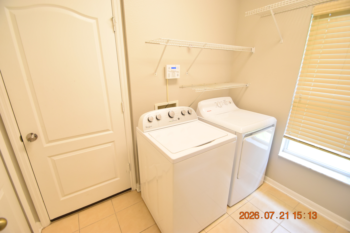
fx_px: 146
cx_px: 175
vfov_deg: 77.3
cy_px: 116
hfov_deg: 100.4
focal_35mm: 15
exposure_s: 1/60
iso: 800
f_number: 4
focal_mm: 10
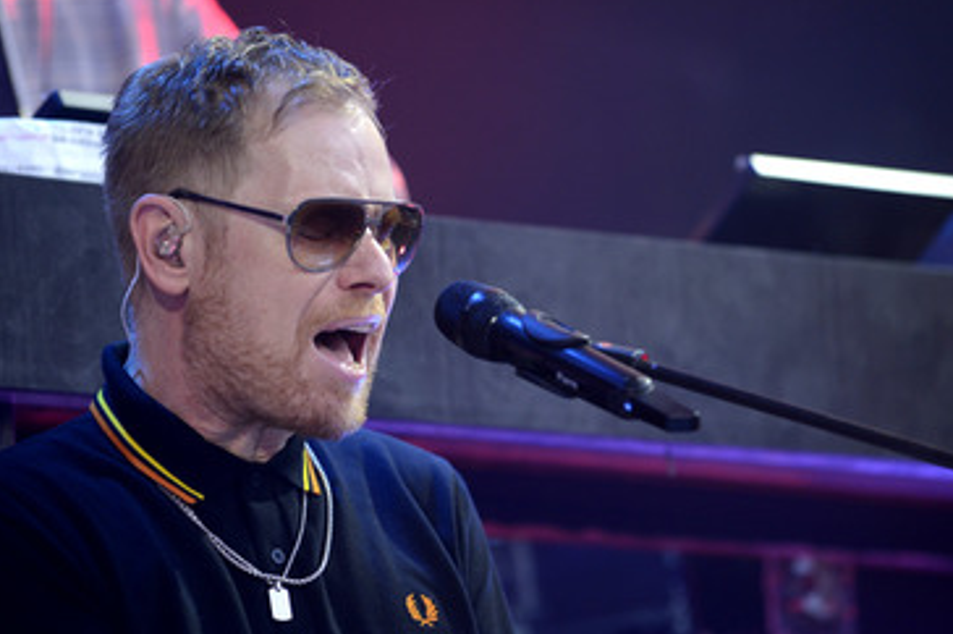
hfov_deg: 8.3
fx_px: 6559
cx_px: 459
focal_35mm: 248
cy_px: 377
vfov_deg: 5.5
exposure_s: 1/250
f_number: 2.8
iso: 1000
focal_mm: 200
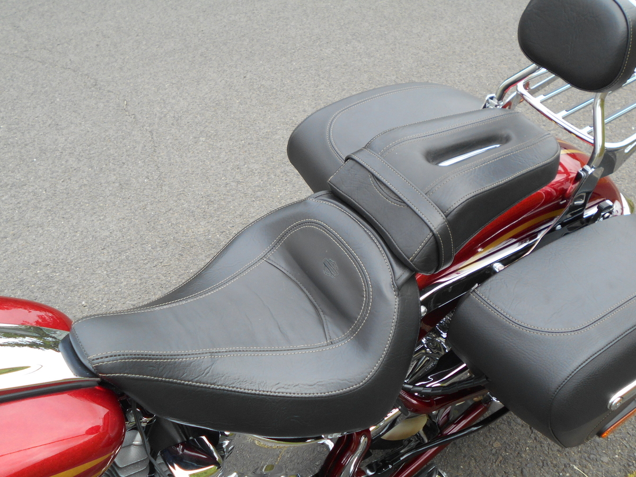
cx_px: 318
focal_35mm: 39
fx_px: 717
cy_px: 238
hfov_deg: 47.9
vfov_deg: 36.8
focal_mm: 6.7
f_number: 3.9
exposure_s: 1/250
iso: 125
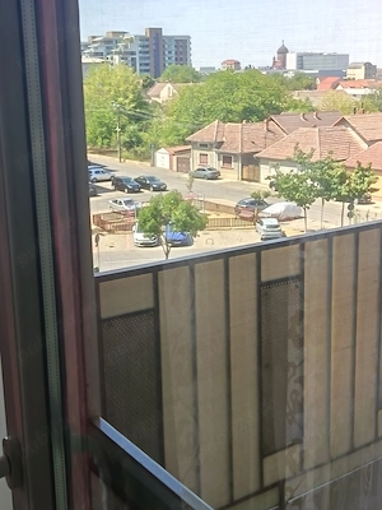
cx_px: 191
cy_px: 255
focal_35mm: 48
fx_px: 706
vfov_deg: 39.7
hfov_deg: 30.3
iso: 161
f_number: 1.75
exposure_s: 1/100
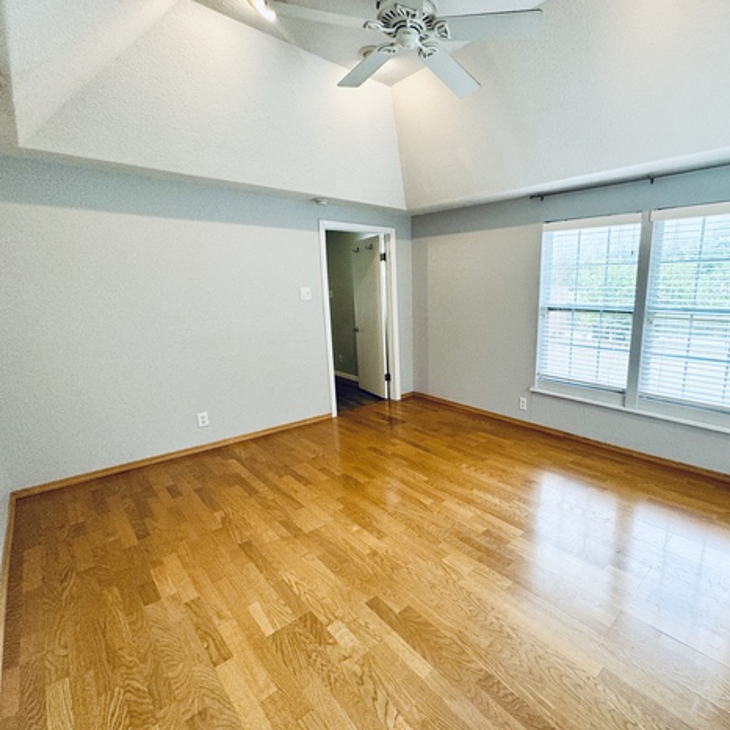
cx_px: 454
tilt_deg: -13.3
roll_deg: -0.2
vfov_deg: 84.0
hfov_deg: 82.4
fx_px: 406
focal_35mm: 17
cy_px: 373
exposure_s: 1/120
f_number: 2.2
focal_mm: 2.22
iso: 125
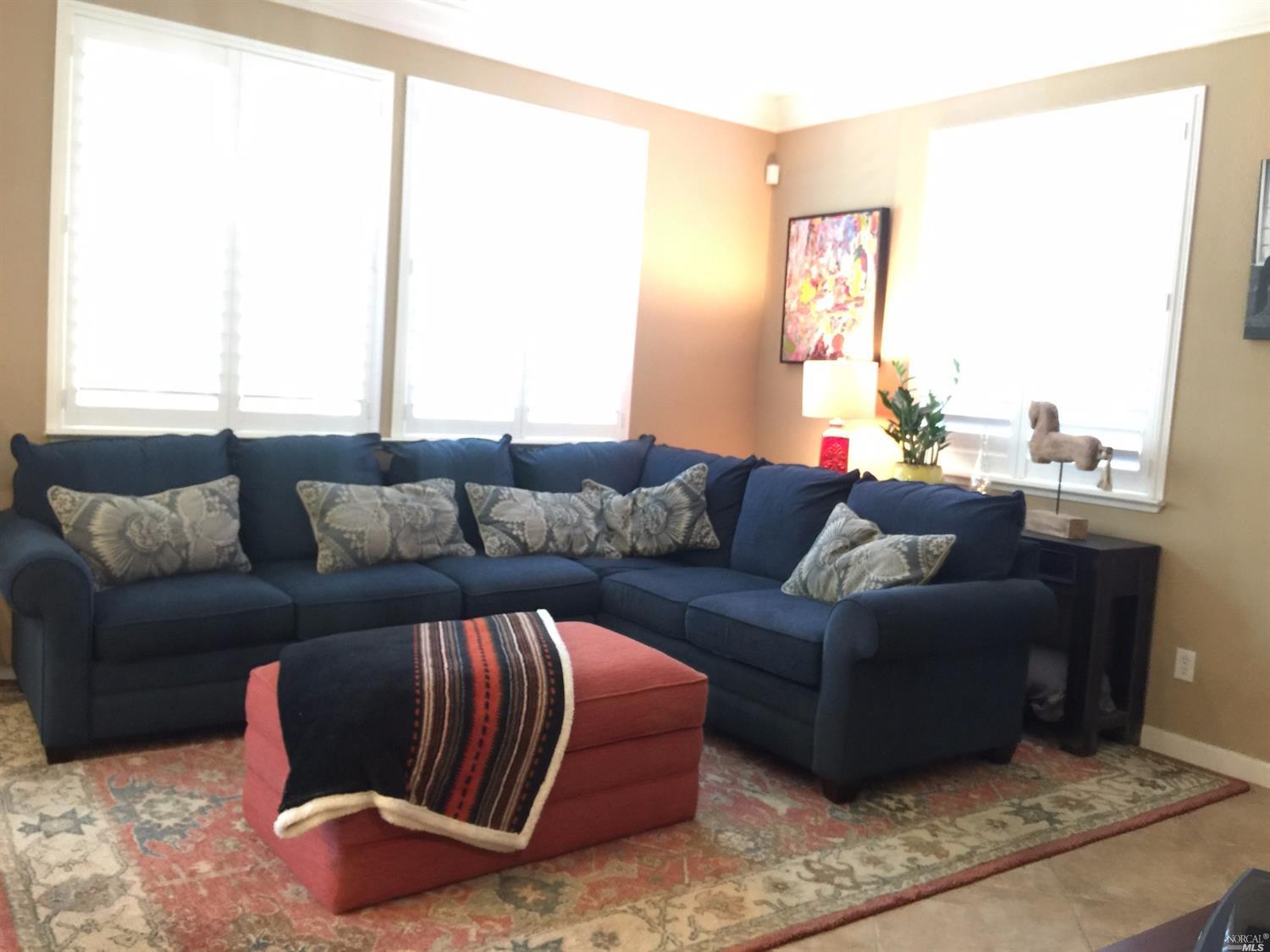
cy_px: 476
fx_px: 1064
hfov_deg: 61.7
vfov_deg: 48.2
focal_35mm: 29
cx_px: 635
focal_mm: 4.15
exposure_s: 1/4
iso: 64
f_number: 2.2
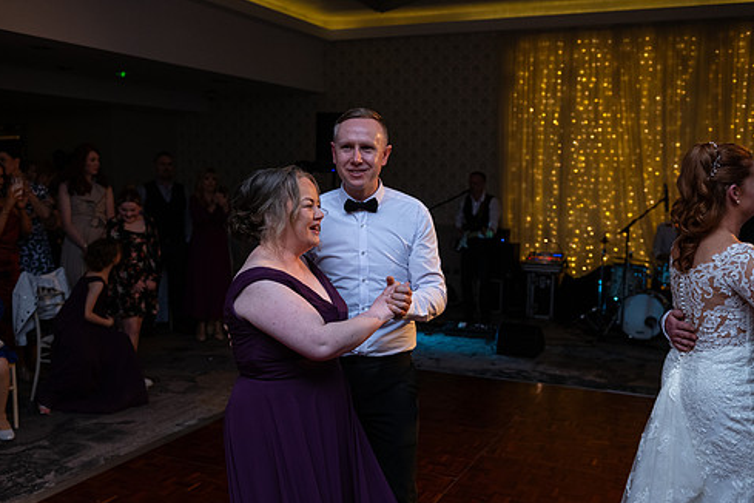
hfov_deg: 50.7
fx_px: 796
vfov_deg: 35.0
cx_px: 376
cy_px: 286
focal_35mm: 38
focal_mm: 32
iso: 1000
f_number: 3.5
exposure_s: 1/160
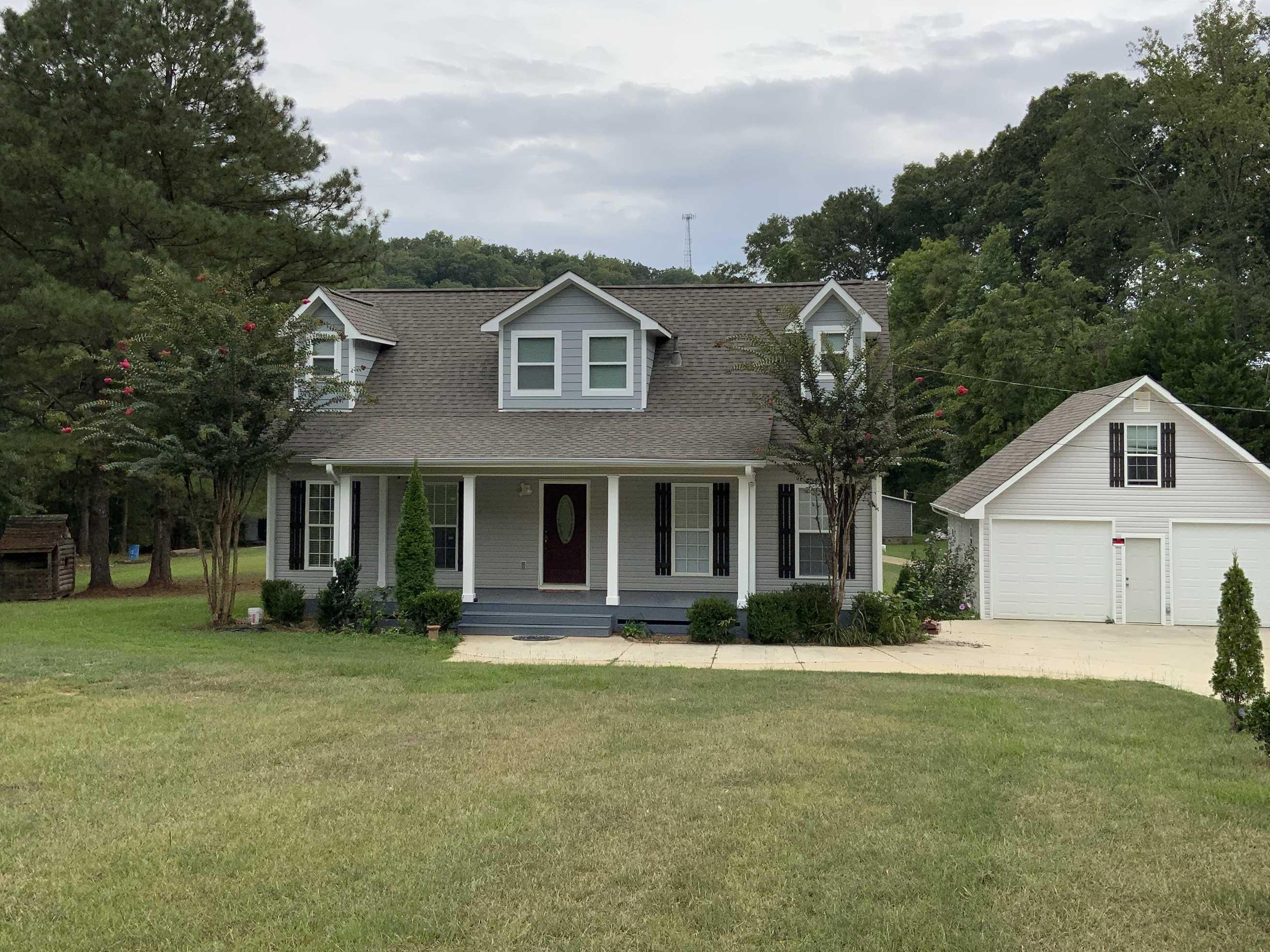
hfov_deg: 54.0
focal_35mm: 34
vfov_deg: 41.7
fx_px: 1247
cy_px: 418
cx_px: 651
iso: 16
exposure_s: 1/1577
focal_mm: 3
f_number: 1.8
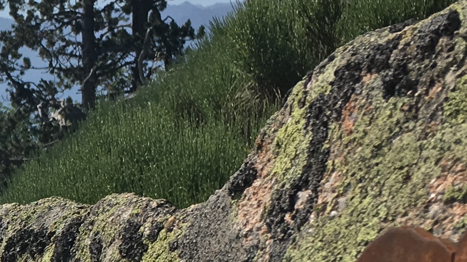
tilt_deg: -10.1
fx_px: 1511
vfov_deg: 9.7
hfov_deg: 16.4
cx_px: -173
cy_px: 353
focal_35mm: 122
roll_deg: +2.4
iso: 25
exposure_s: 1/2747
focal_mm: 4.15
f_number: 2.2
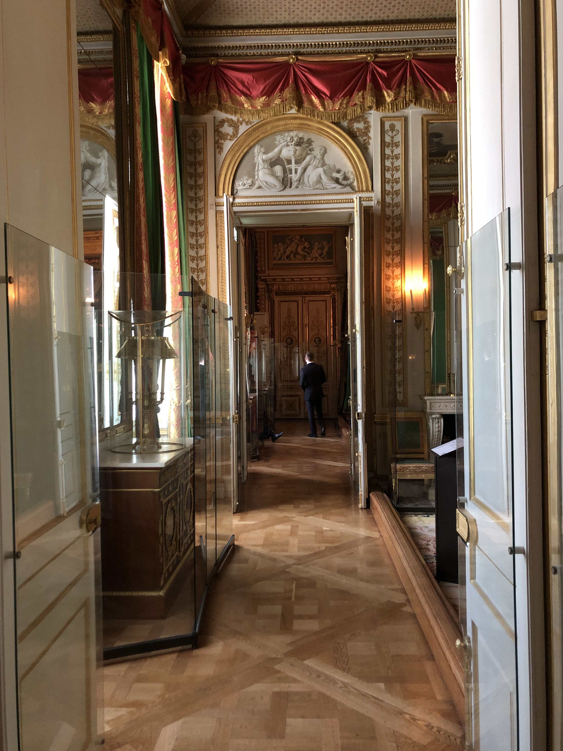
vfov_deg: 61.7
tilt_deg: -0.8
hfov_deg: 48.2
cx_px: 287
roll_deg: +1.7
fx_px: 629
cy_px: 377
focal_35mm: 29
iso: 100
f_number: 1.8
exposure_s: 1/5
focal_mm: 4
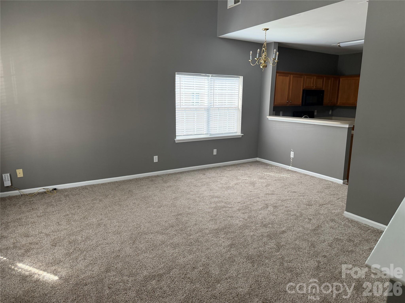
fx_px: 281
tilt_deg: -10.4
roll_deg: -0.7
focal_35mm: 24
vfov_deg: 56.8
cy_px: 152
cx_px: 202
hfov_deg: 71.6
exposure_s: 1/101
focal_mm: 6.76
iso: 200
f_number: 1.78
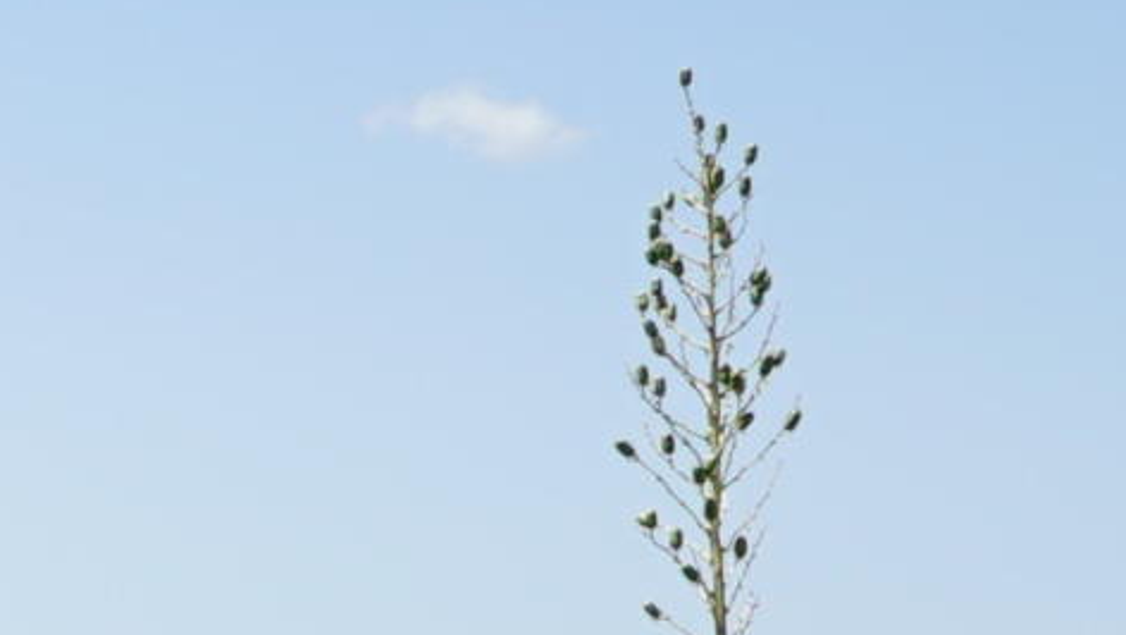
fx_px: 5765
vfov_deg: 6.1
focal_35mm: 193
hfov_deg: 9.7
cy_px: 1293
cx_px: -1699
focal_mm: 29
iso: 100
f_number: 14
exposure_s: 1/100
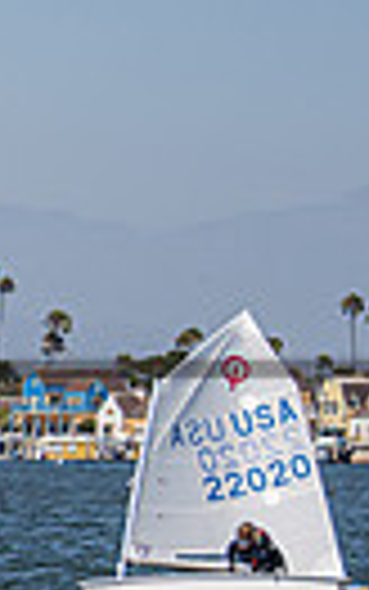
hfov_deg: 3.4
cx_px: -997
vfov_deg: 5.7
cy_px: 485
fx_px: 5915
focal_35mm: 368
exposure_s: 1/1000
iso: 250
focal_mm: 70
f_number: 6
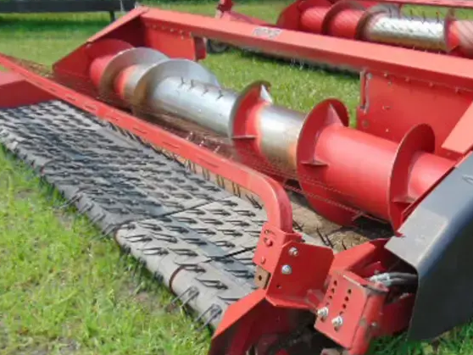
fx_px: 588
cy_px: 245
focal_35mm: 43
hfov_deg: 43.5
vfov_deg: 33.2
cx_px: 292
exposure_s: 1/640
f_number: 3
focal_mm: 4.5
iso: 80
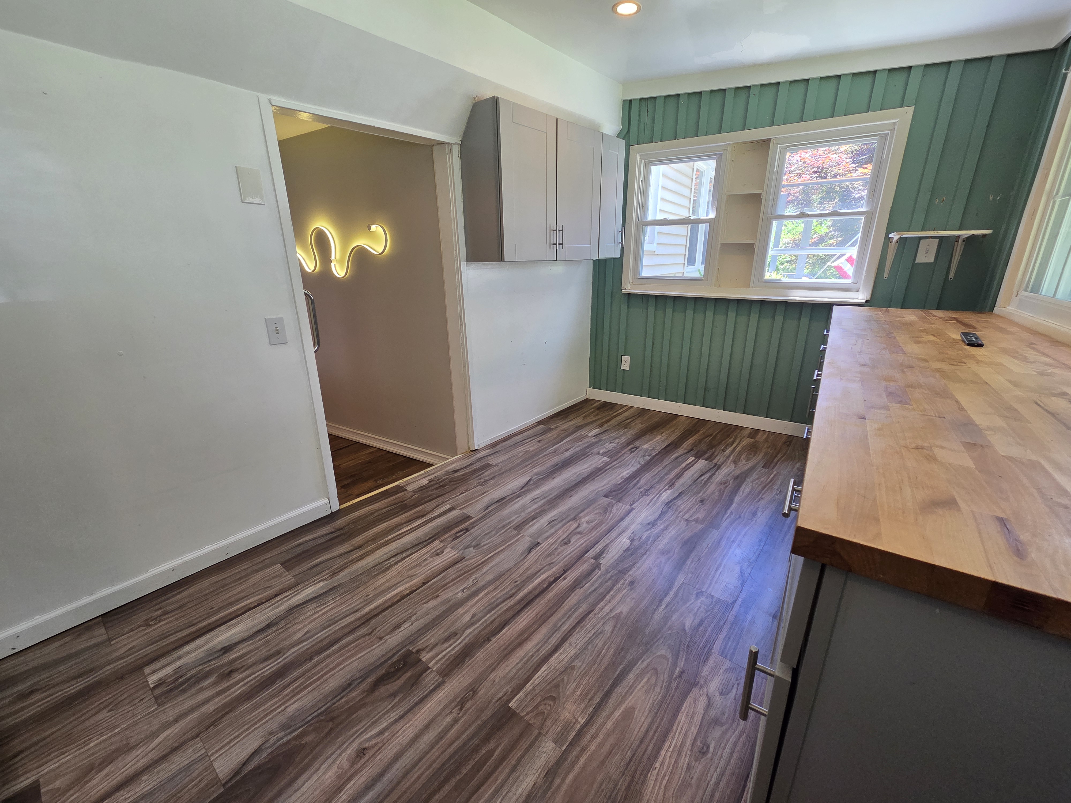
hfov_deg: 106.2
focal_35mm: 13
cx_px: 536
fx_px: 402
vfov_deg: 89.9
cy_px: 402
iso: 200
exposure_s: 1/120
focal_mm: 2.2
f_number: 2.2
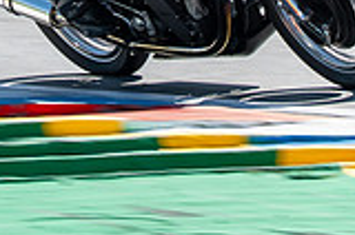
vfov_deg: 1.5
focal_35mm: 927
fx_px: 9123
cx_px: 142
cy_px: -71
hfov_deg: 2.2
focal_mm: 200
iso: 160
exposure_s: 1/200
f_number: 9
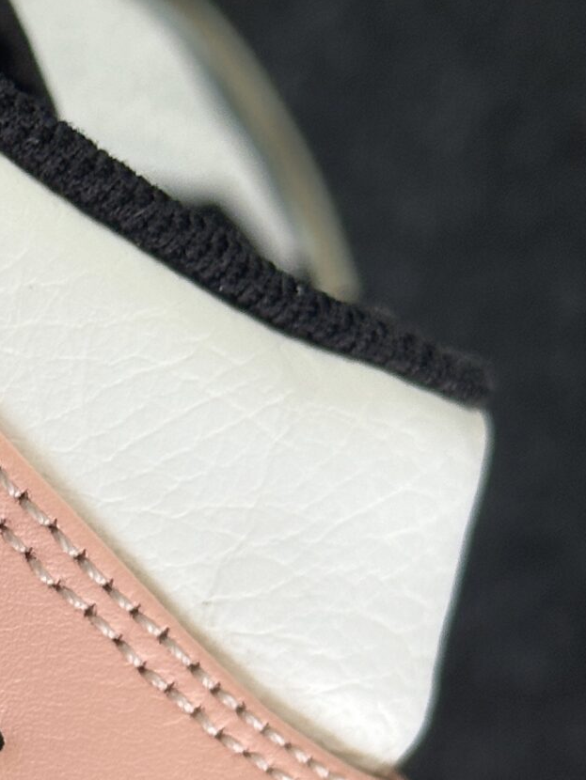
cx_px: -213
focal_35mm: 148
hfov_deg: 9.8
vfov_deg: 13.3
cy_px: 607
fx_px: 3339
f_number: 1.78
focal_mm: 6.86
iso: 80
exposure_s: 1/50
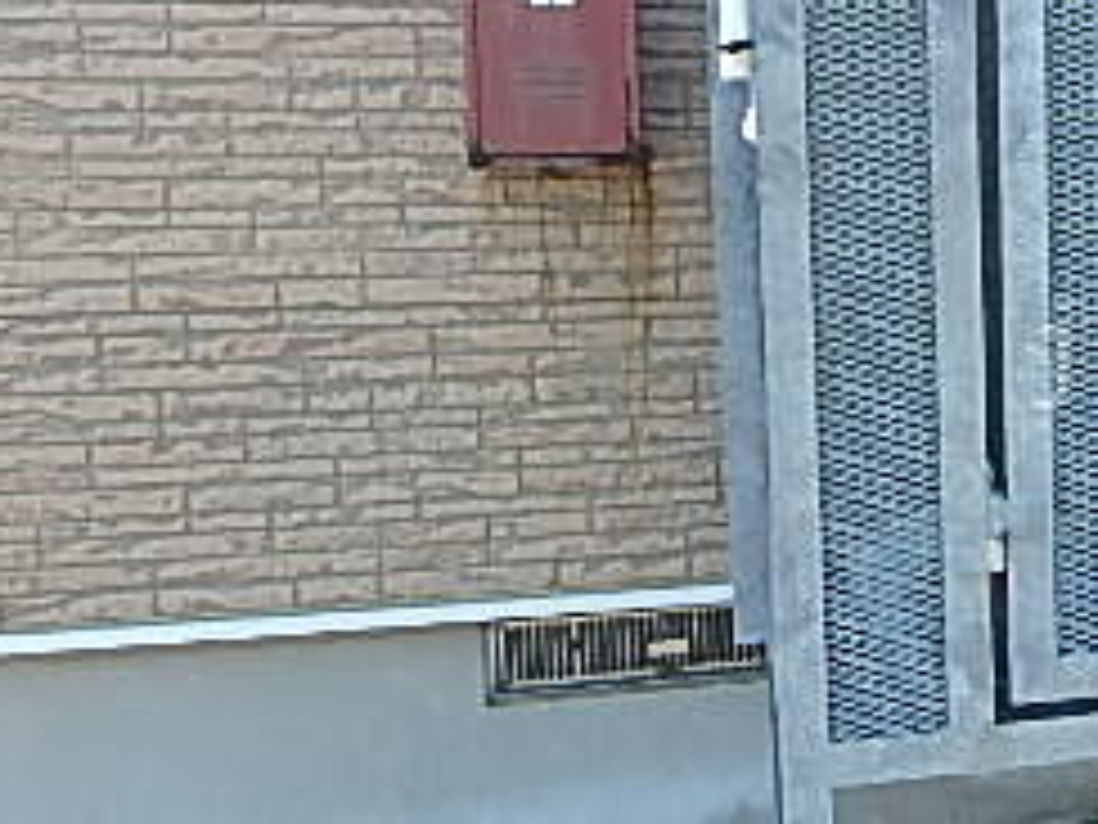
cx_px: 1341
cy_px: 356
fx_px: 1745
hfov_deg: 29.6
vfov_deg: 26.5
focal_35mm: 55
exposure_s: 1/200
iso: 125
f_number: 3.5
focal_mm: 3.7
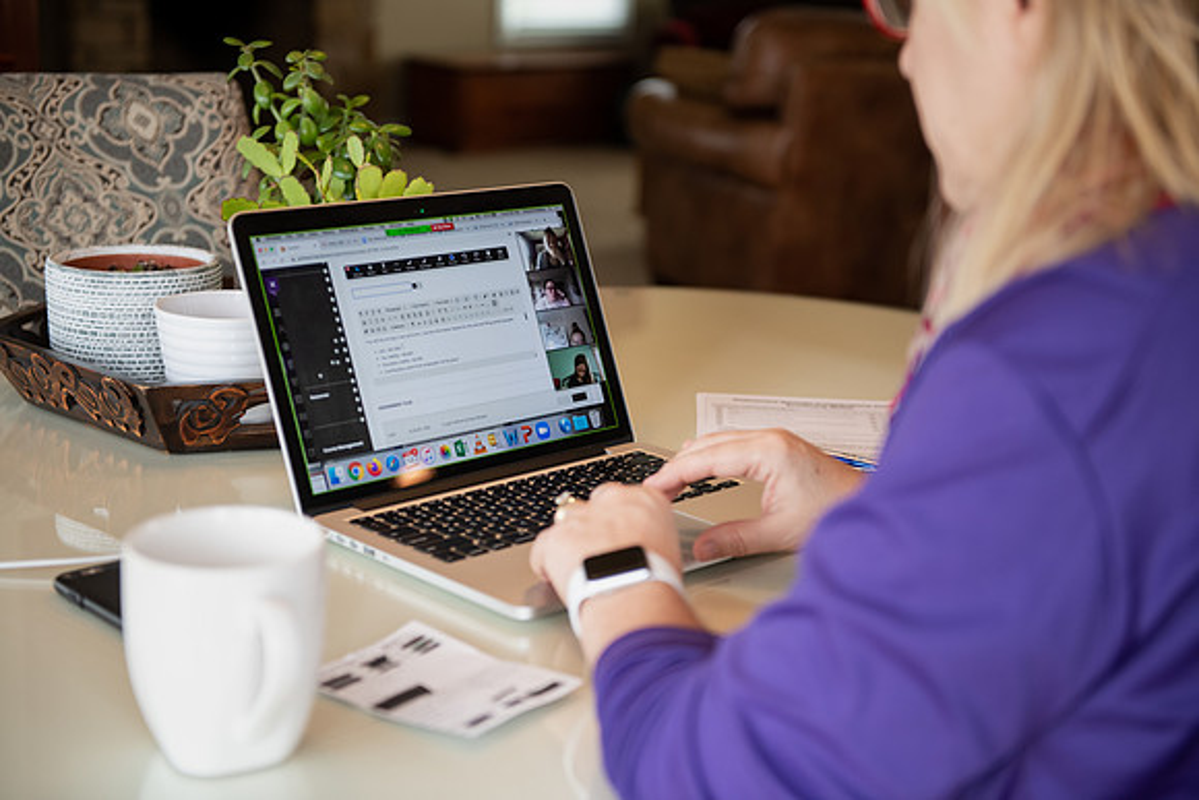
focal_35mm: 56
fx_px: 1865
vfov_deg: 24.2
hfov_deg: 35.6
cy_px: 400
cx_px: 600
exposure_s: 1/200
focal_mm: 56
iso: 800
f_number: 3.2
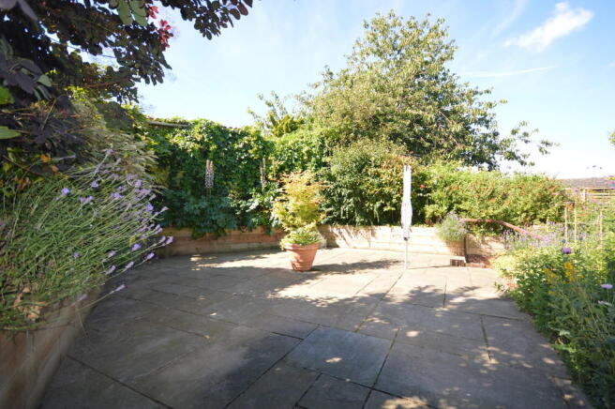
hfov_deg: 100.4
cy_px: 204
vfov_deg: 77.2
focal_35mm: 15
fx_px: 256
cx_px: 308
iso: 110
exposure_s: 1/125
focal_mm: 10
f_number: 4
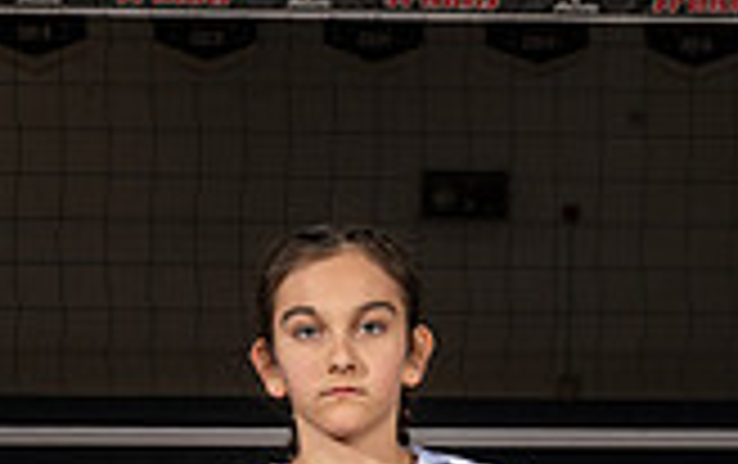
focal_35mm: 117
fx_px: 2356
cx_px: 349
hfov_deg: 17.8
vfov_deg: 10.4
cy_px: 883
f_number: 8
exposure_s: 1/160
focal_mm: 42
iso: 160
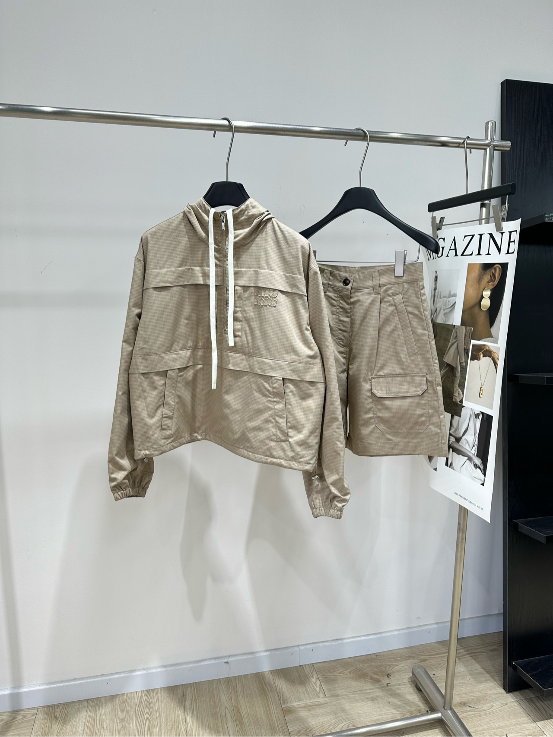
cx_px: 276
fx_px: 511
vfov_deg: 71.6
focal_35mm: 24
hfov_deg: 56.8
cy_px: 368
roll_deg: -0.9
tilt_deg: -10.3
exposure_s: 1/100
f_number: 1.78
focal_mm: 6.86
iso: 80
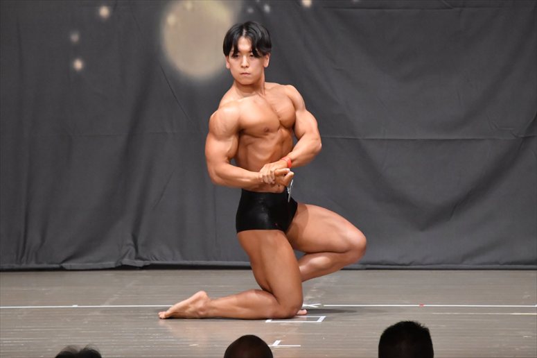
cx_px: 268
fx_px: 4249
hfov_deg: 7.2
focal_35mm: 285
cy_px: 179
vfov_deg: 4.8
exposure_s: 1/400
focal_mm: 190
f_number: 5.6
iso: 8000
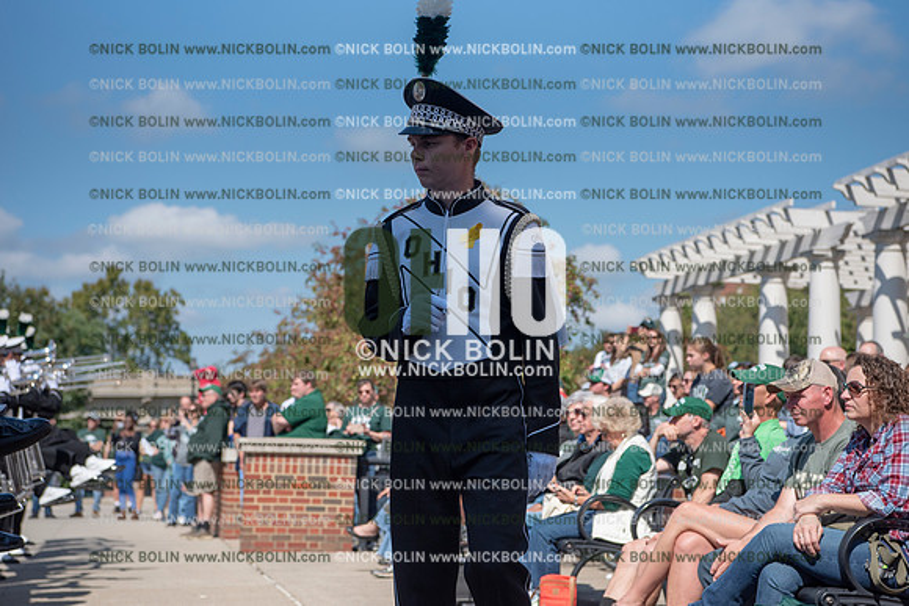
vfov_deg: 19.5
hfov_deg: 28.8
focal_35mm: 70
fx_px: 1768
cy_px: 303
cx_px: 454
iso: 400
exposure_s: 1/4000
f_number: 5
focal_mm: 70
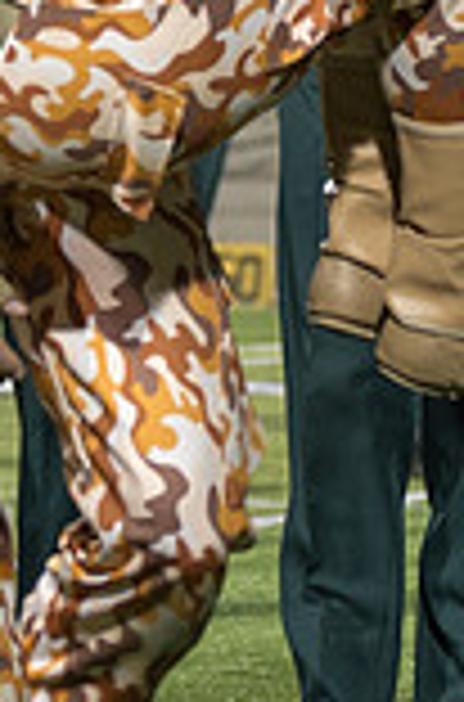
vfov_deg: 3.8
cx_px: -45
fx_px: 10412
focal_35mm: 535
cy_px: -439
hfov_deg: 2.6
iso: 2000
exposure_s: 1/160
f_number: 4.5
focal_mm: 100
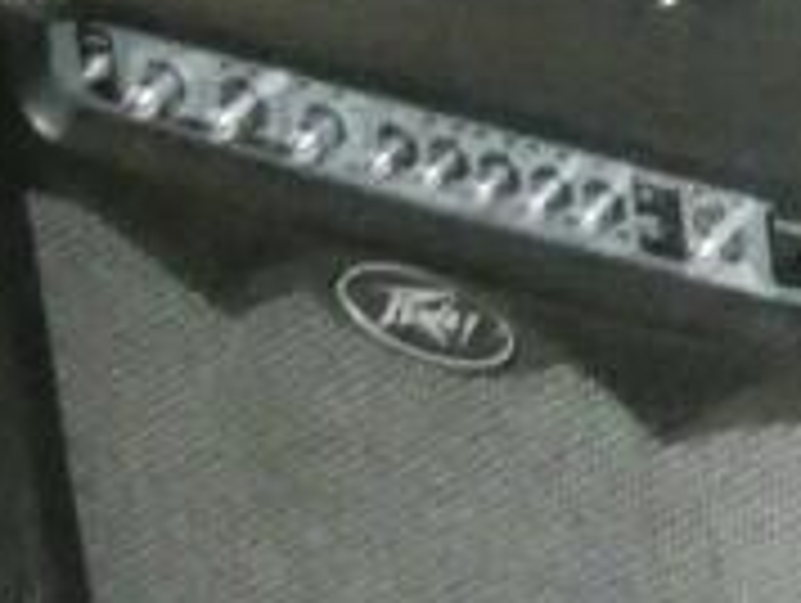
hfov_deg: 14.2
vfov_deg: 10.6
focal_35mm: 115
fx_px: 2665
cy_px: -968
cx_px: 1624
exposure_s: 1/60
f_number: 2.8
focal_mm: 3.6
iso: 800
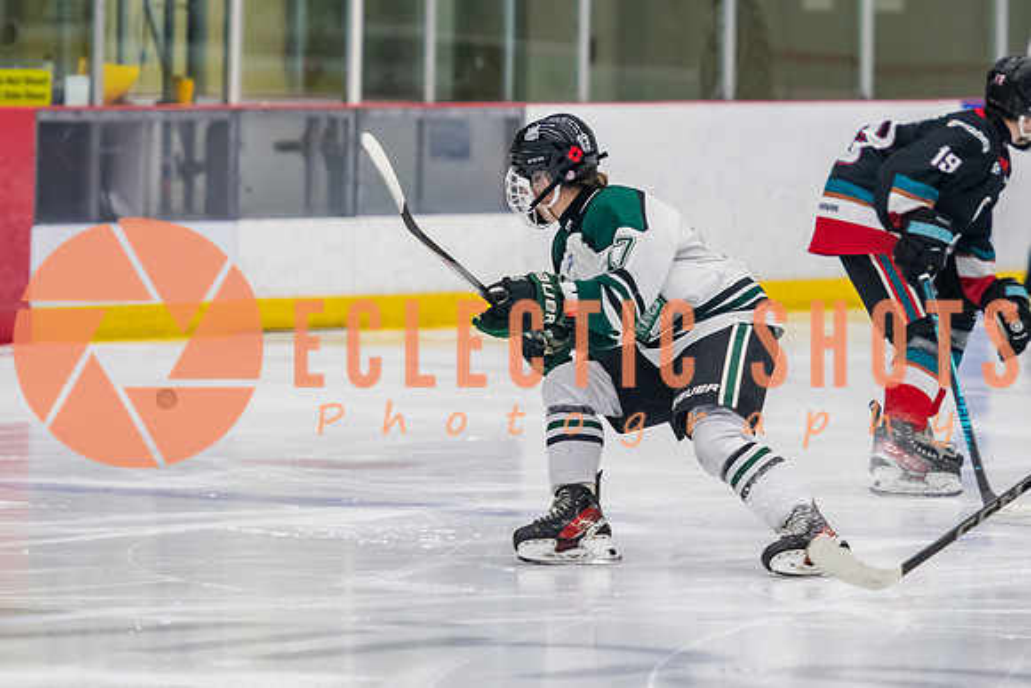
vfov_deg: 4.5
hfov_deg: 6.7
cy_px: 346
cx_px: 624
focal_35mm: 306
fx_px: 8774
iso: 2000
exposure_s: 1/640
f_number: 3.2
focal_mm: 160
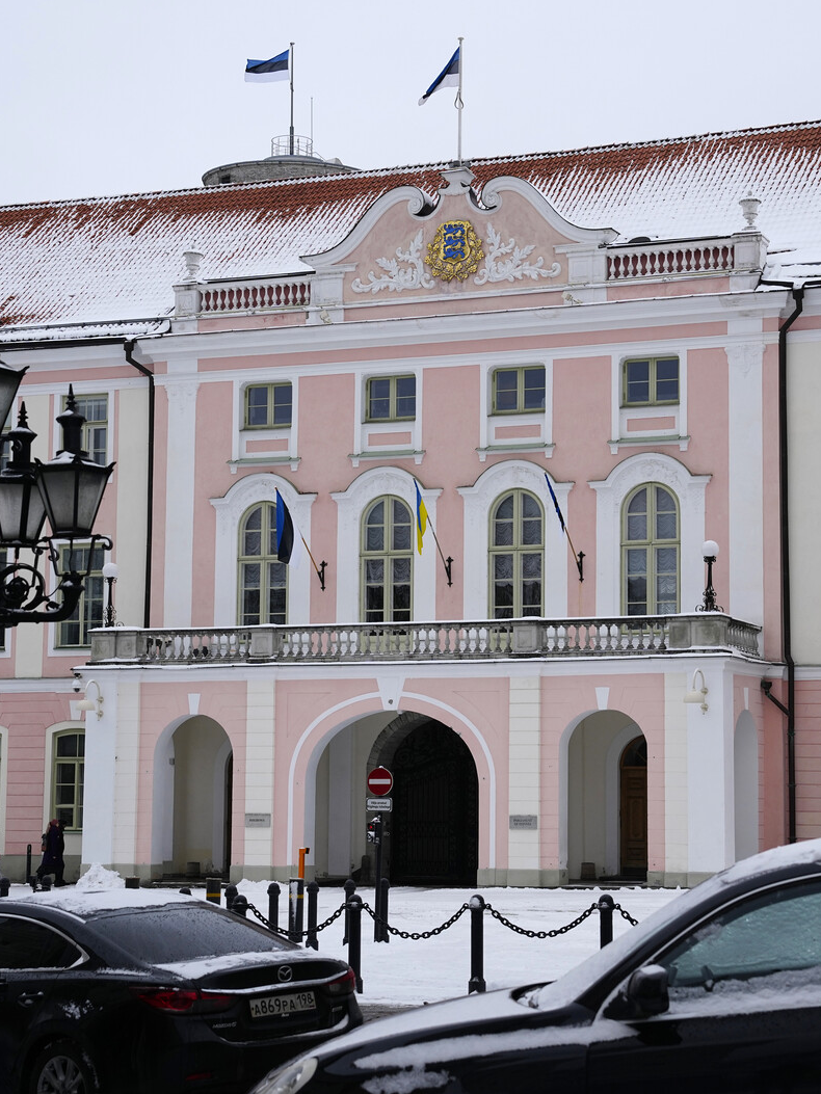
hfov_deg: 19.4
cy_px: 552
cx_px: 461
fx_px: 2403
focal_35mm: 76
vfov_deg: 25.7
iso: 320
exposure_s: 1/1000
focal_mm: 52
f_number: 4.5
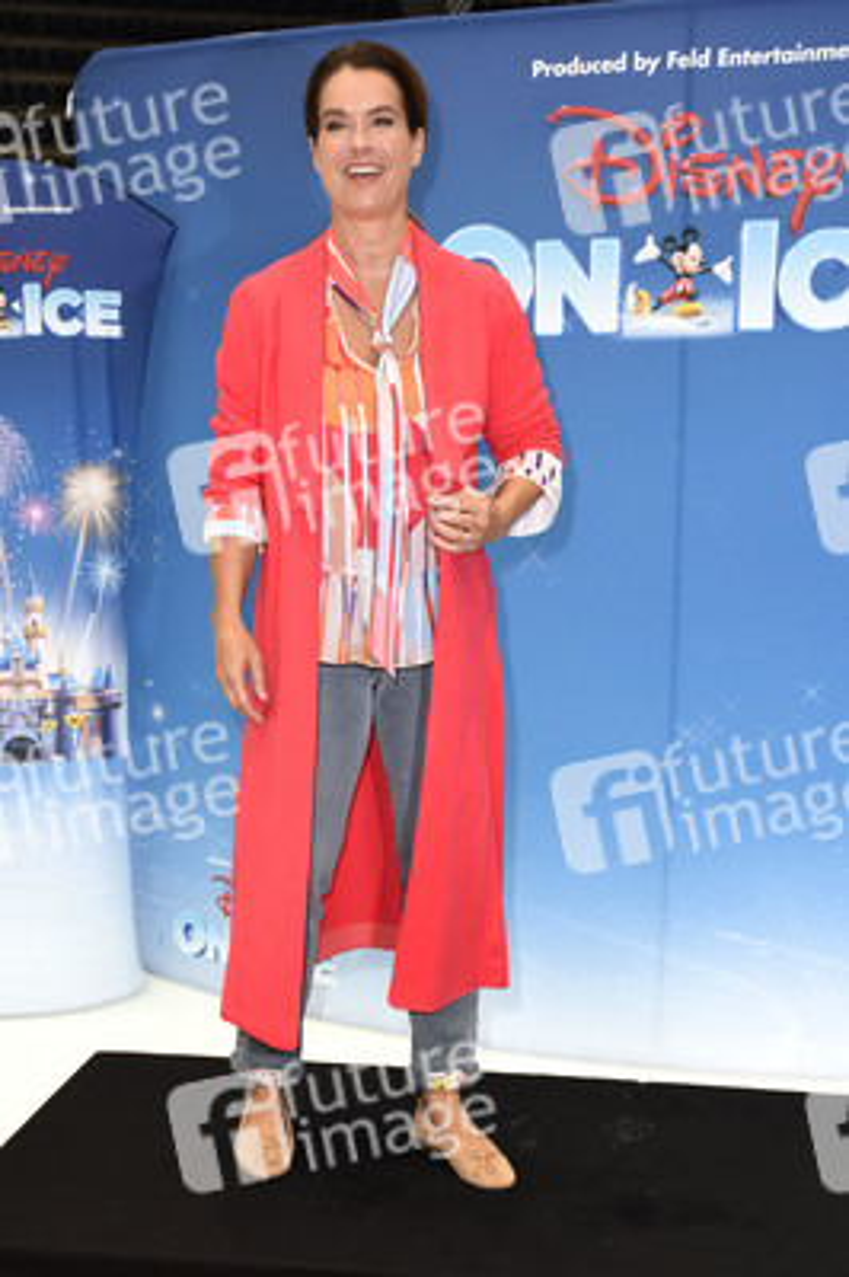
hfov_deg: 26.4
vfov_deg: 38.9
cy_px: 638
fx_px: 1807
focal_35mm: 51
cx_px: 424
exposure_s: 1/60
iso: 1000
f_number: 6.3
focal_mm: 34
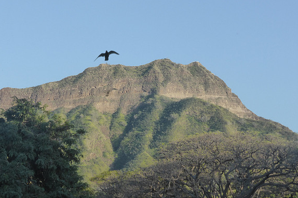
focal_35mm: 102
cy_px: 105
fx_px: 844
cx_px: 148
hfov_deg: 20.0
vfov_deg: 13.4
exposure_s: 1/500
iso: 200
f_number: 5.2
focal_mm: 16.1
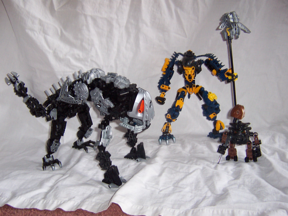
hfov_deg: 51.4
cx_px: 144
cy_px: 108
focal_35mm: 36
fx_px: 300
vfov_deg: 39.7
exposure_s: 1/60
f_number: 2.8
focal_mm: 5.6
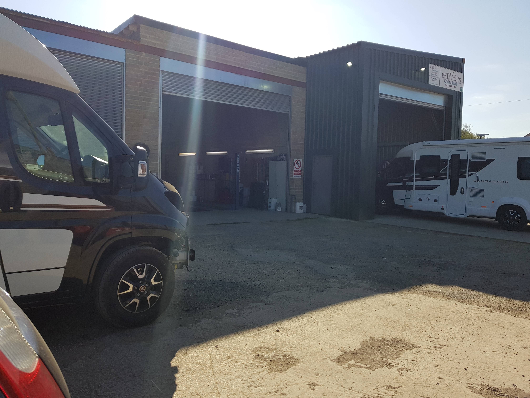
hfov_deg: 67.3
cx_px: 265
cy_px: 199
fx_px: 398
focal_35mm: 26
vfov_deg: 53.1
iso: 40
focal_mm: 4.2
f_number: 1.7
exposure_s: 1/2208
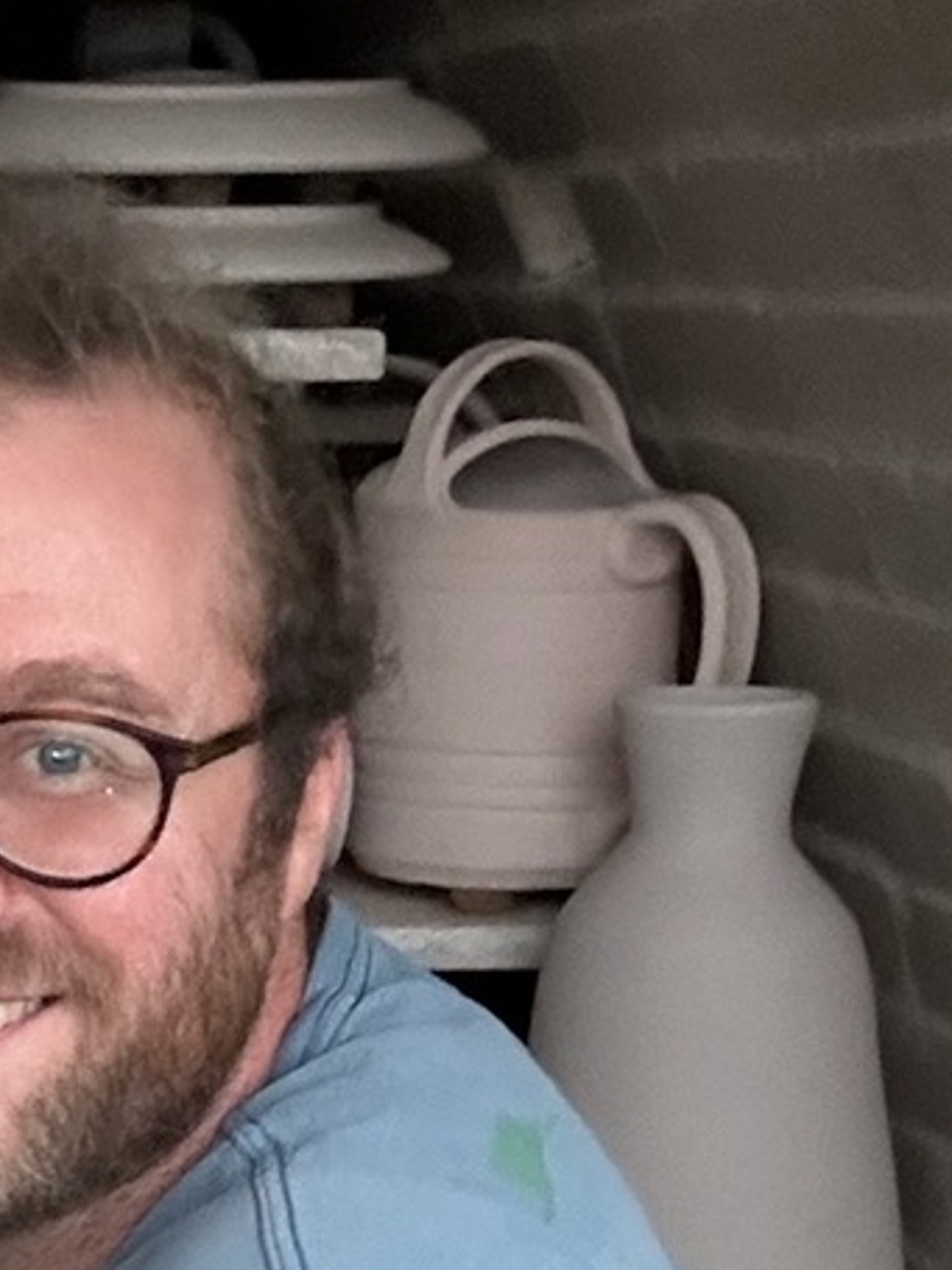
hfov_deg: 14.2
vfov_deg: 19.7
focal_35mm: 99
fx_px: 3632
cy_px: 949
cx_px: -385
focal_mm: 2.69
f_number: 1.9
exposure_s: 1/40
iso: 320
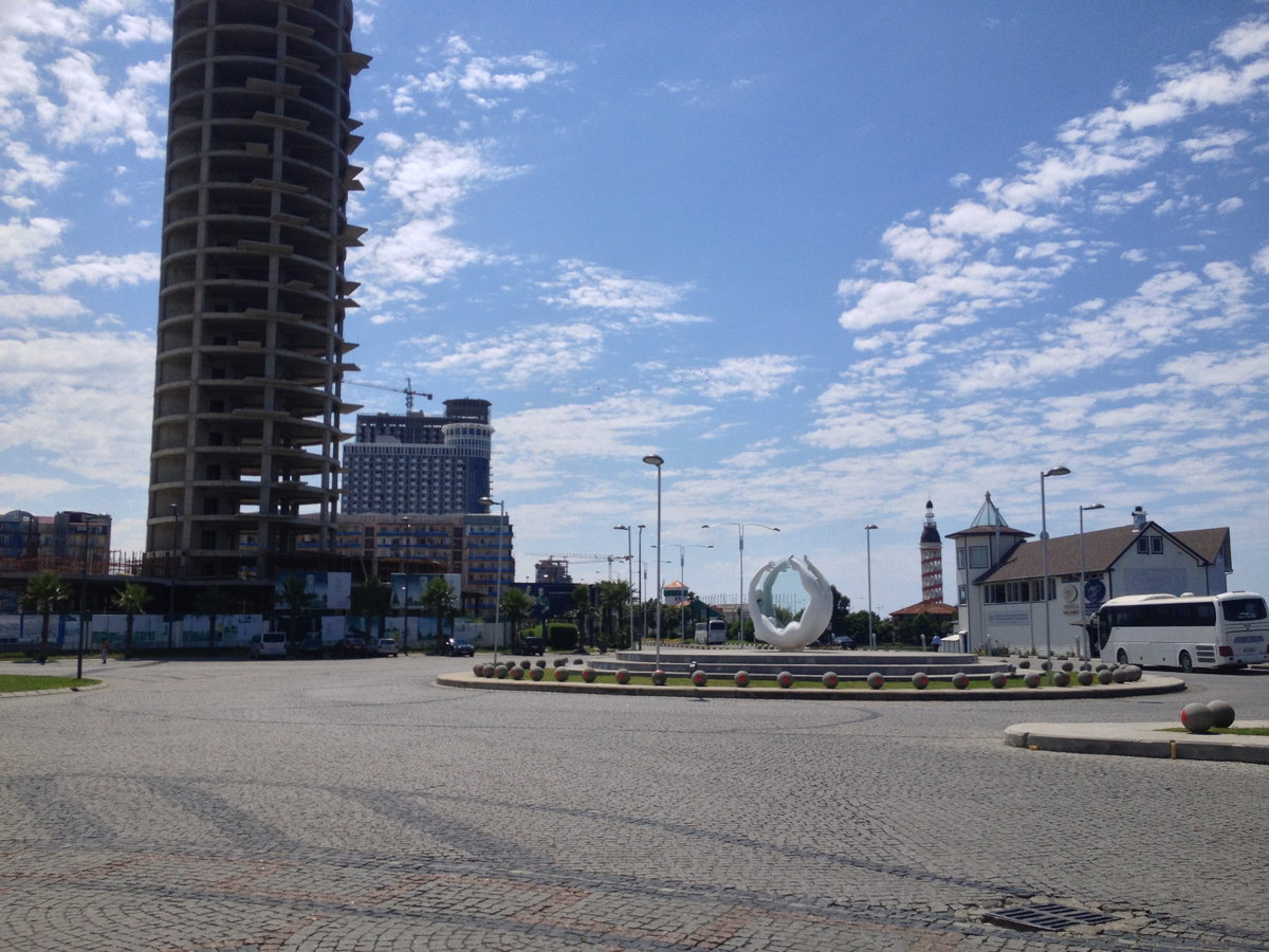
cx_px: 634
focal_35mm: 35
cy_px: 476
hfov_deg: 52.6
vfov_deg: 40.7
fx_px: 1283
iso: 50
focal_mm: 4.28
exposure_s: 1/3460
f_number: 2.4
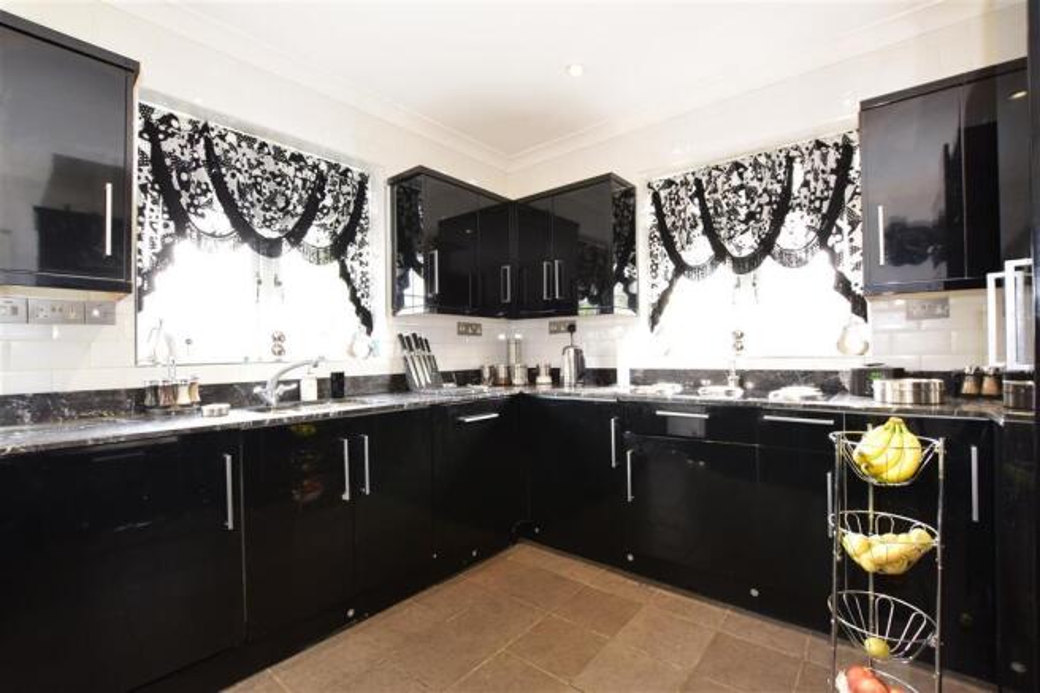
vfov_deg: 77.3
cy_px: 346
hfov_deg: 100.4
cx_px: 520
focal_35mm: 15
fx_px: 433
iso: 500
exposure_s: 1/3
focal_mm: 10
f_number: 10
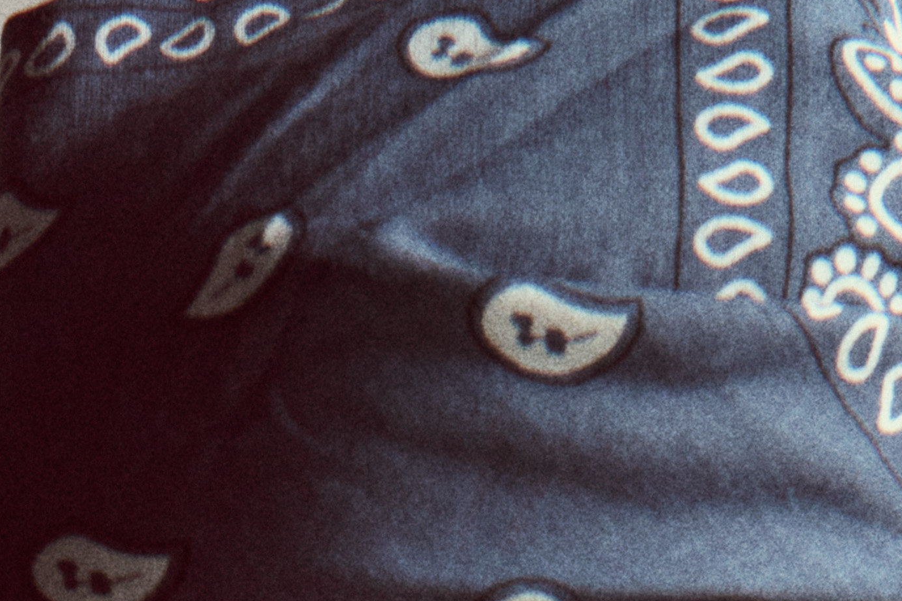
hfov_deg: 6.0
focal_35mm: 340
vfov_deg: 3.9
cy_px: 1697
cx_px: -83
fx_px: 8518
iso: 800
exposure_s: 1/200
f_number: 8
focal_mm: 58
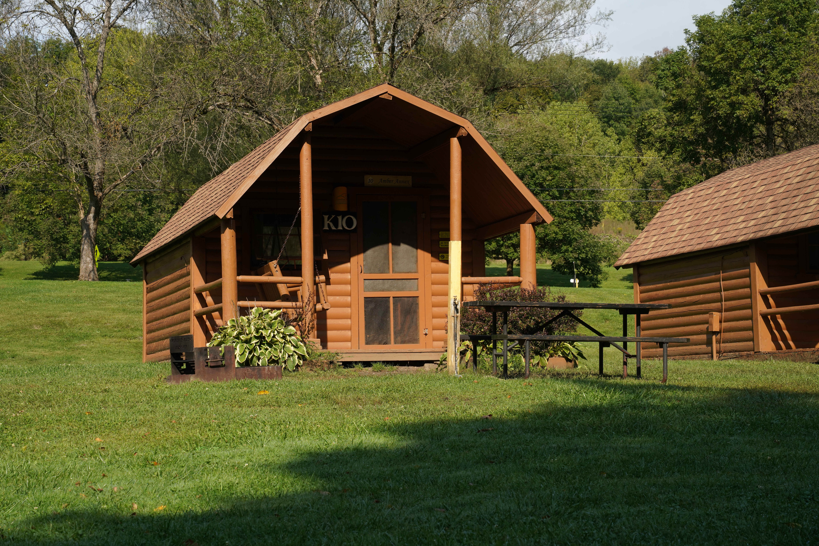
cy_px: 273
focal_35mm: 76
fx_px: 1729
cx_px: 410
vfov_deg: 18.0
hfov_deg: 26.6
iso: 500
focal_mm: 76
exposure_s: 1/500
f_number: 11
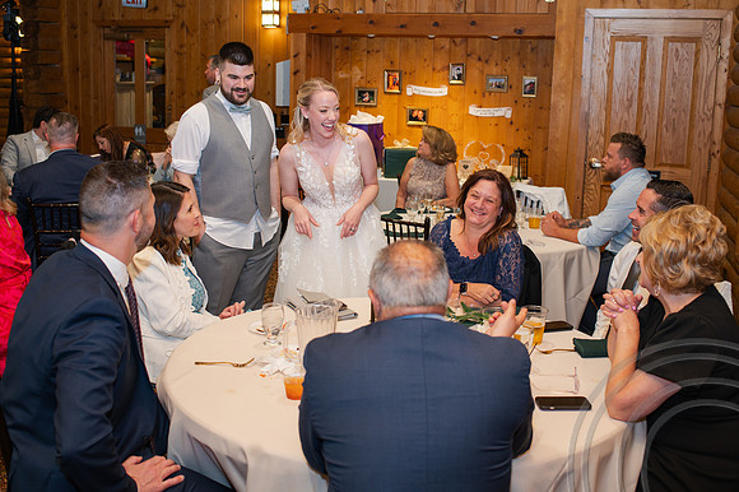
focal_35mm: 39
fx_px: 810
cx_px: 370
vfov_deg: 33.7
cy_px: 214
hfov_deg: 49.0
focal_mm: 35
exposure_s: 1/160
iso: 800
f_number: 3.2
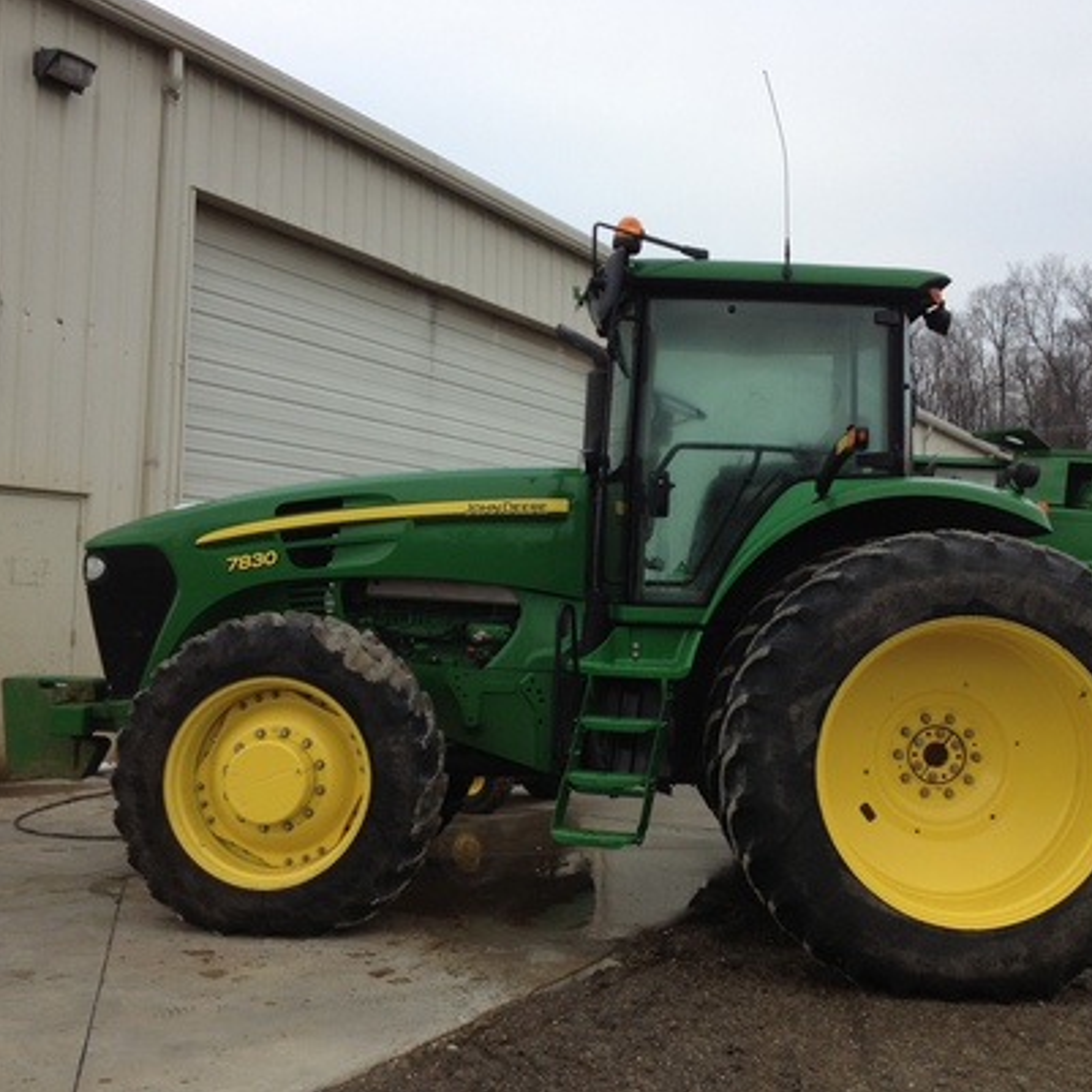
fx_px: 1499
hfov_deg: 39.9
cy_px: 545
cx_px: 643
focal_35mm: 42
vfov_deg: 40.0
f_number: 2.4
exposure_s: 1/167
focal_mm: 4.28
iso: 50
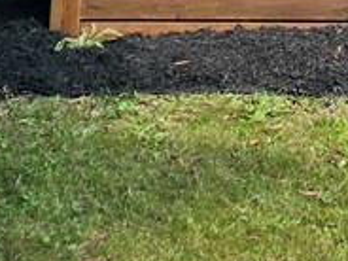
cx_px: 473
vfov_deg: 10.0
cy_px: -382
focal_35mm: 128
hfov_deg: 14.6
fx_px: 1287
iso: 12
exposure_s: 1/229
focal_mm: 6.3
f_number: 1.7
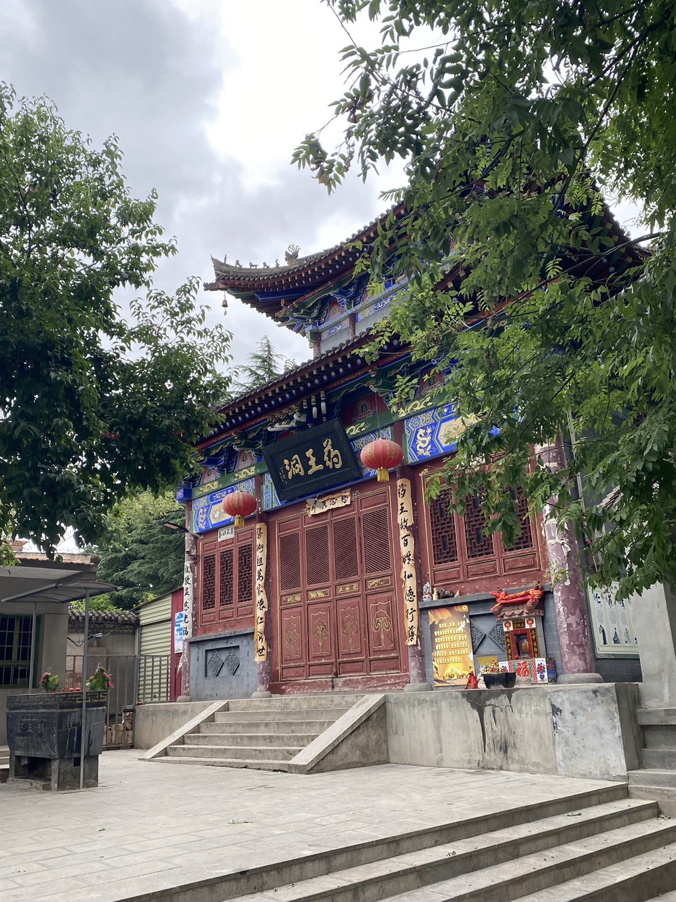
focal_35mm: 29
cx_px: 311
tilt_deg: +17.5
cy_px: 472
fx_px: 755
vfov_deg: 61.6
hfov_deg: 48.2
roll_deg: +2.9
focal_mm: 4.25
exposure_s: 1/122
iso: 50
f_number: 1.8
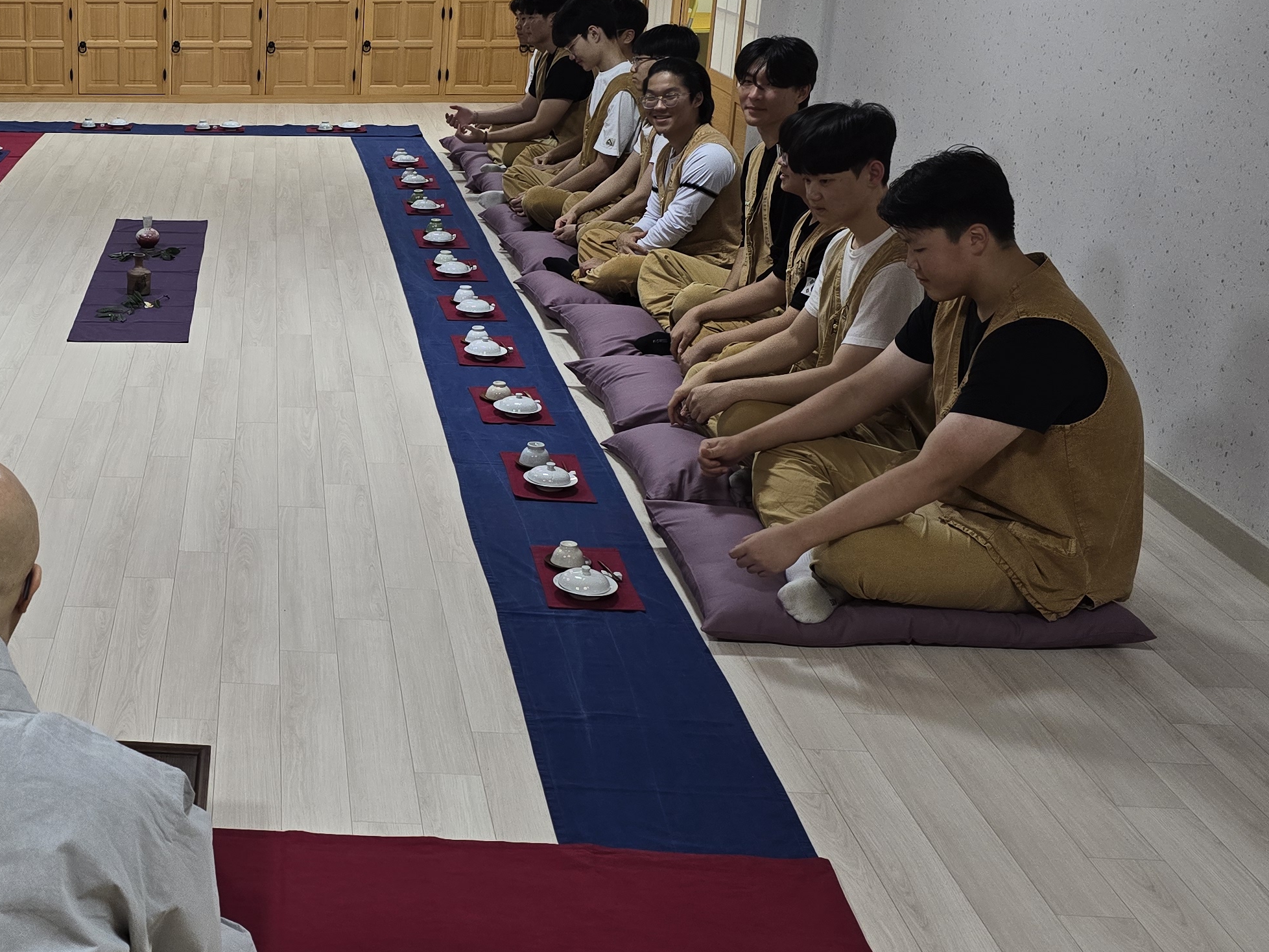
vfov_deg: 30.8
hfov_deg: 37.7
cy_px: 403
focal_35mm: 47
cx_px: 118
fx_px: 1723
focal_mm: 6.3
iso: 160
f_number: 1.7
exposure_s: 1/120
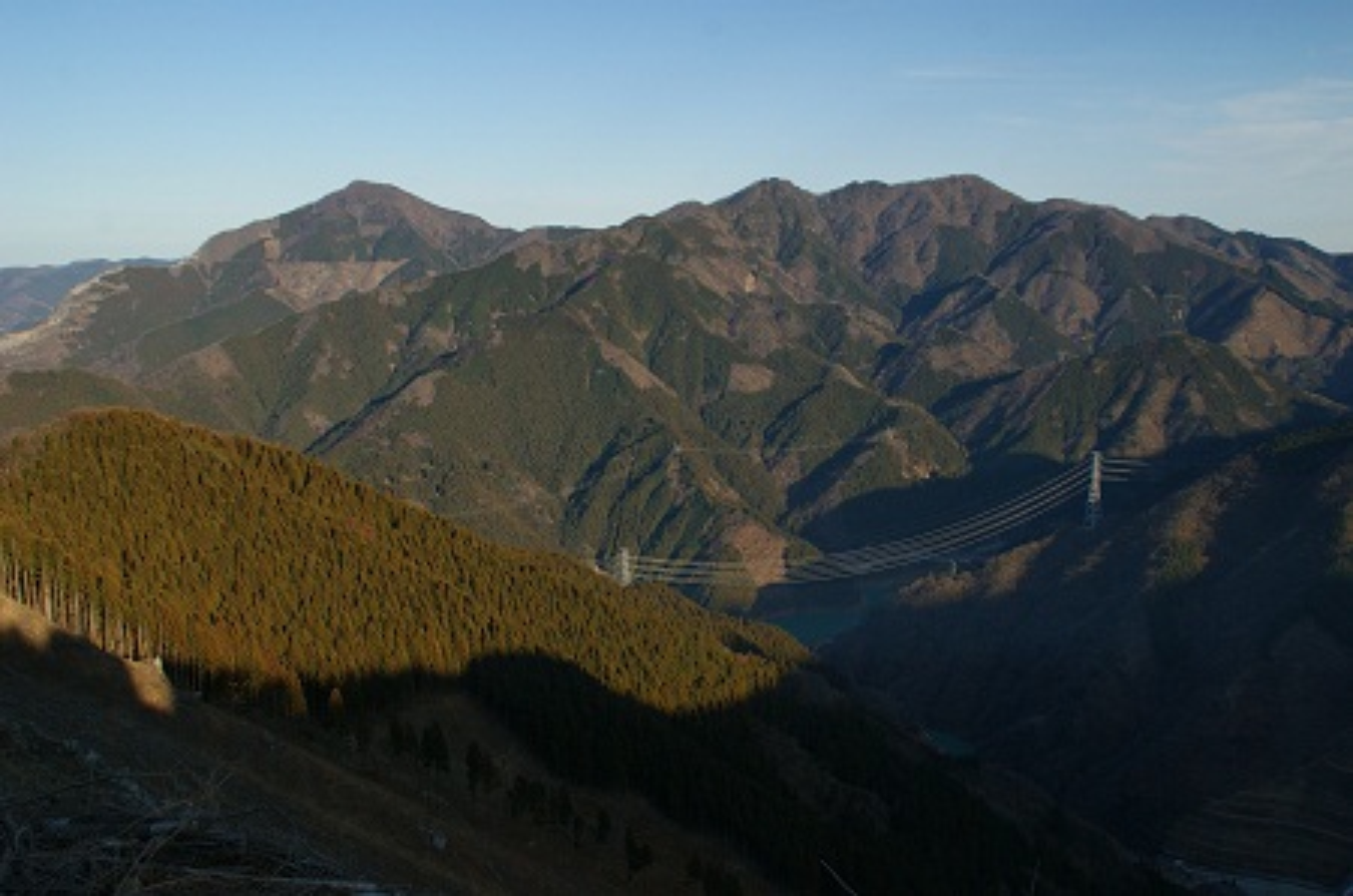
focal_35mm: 33
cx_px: 676
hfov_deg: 57.3
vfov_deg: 39.8
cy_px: 448
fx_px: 1238
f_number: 10
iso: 100
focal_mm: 22
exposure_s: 1/60
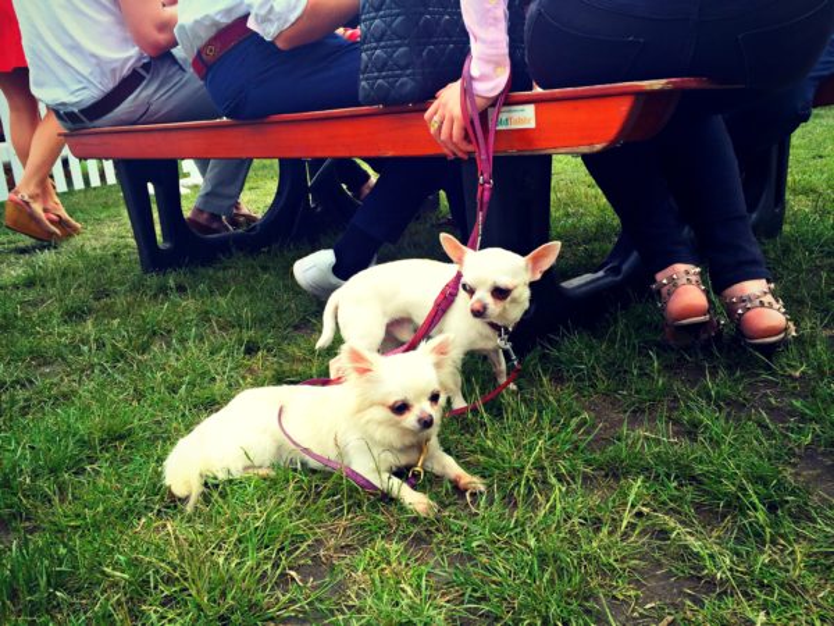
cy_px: 313
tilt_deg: -15.1
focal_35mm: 29
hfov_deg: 61.7
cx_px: 417
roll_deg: +4.4
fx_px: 699
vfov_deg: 48.2
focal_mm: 4.15
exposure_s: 1/694
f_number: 2.2
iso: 32
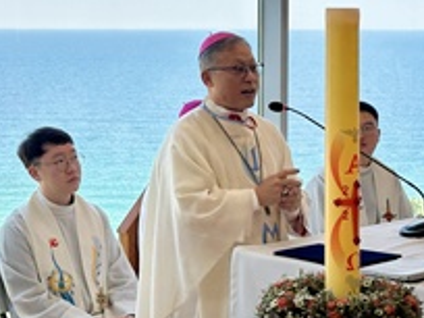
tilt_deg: -2.5
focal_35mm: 94
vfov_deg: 15.6
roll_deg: +0.0
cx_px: 237
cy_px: 71
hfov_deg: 20.9
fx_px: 1151
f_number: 1.78
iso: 64
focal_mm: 6.86
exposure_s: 1/1475
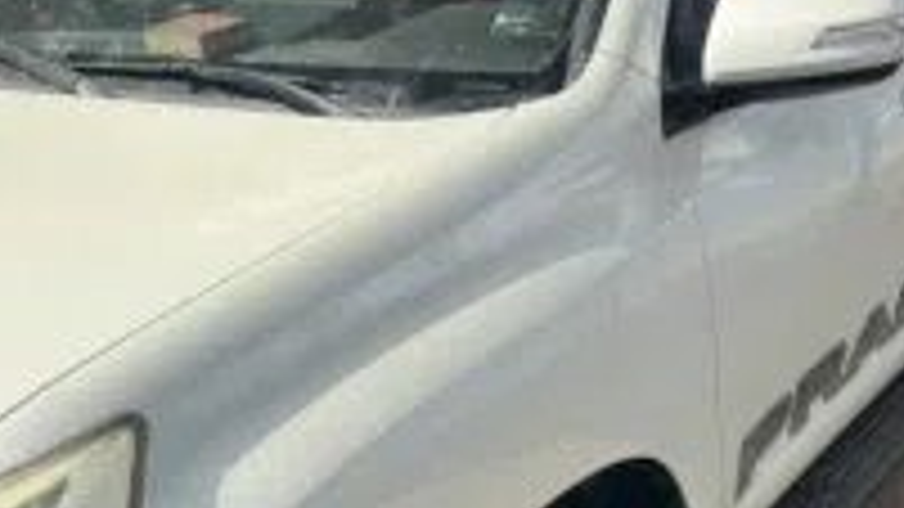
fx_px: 1246
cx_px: 657
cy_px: 477
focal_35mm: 52
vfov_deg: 22.4
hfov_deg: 39.0
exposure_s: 1/2174
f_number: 1.78
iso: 80
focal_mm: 6.76
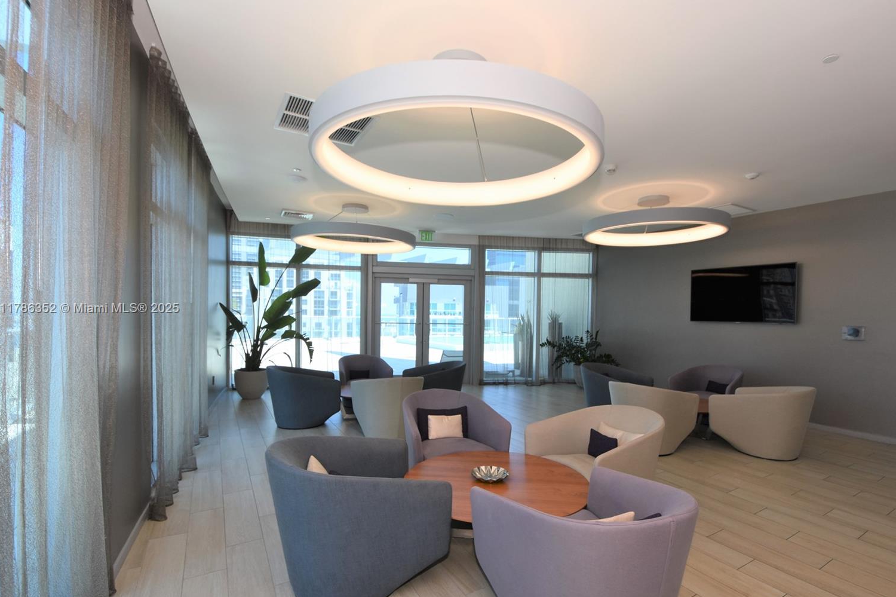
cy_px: 309
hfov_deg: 96.7
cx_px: 466
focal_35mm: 16
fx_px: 398
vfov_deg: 73.7
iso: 200
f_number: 6.3
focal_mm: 10
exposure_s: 1/160
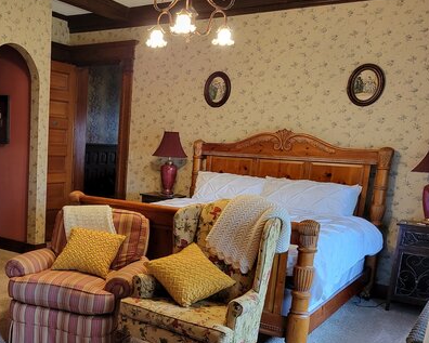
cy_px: 242
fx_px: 521
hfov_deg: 43.3
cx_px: 105
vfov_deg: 35.9
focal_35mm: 41
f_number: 1.8
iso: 320
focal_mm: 5.4
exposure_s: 1/40
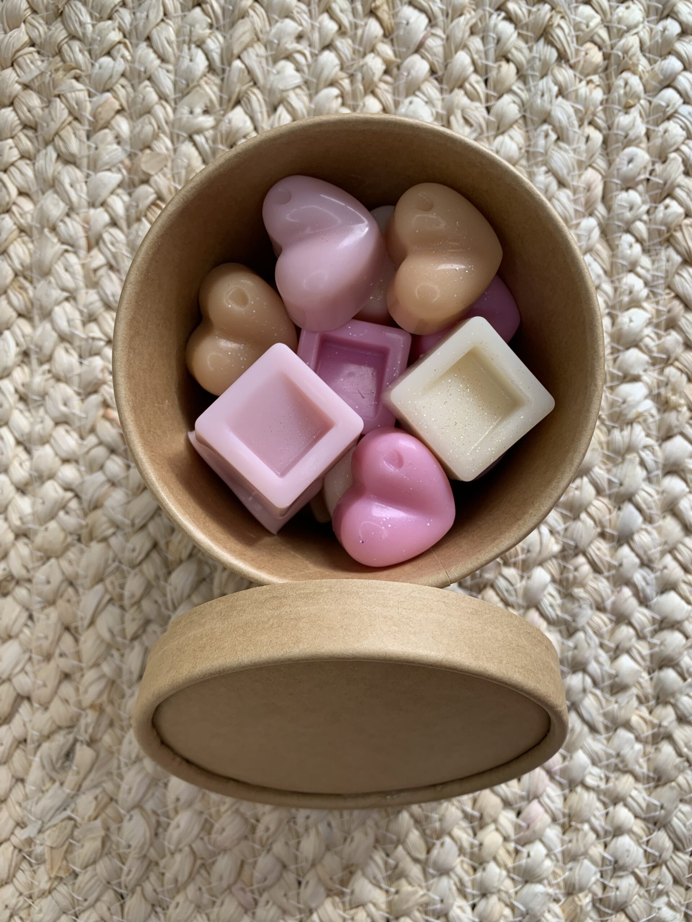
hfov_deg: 53.1
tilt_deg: -87.5
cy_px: 461
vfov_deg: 67.3
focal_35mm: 26
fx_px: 693
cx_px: 346
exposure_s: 1/122
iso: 25
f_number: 1.8
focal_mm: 4.25
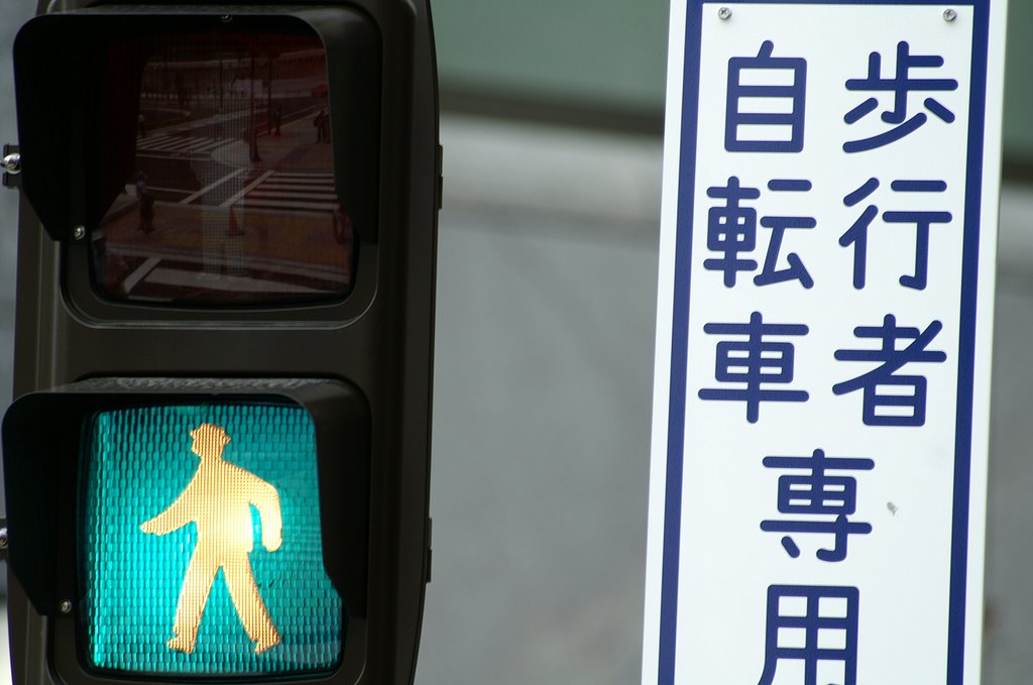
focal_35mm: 600
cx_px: 516
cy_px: 342
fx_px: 17187
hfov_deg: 3.4
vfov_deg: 2.3
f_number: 6.3
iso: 100
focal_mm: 400
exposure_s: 1/80
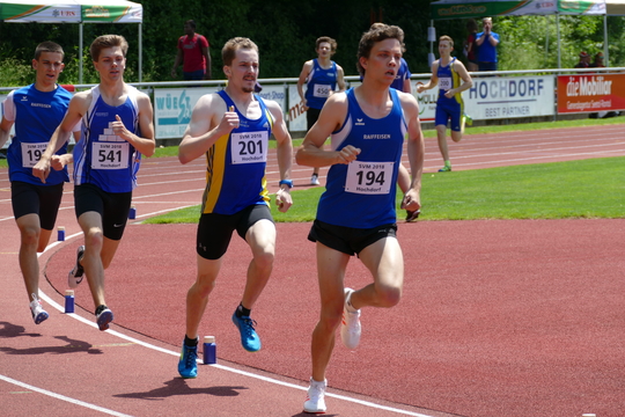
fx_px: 3837
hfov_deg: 9.3
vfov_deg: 6.2
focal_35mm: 221
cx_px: 312
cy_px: 208
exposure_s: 1/800
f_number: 4
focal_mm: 80.51
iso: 125
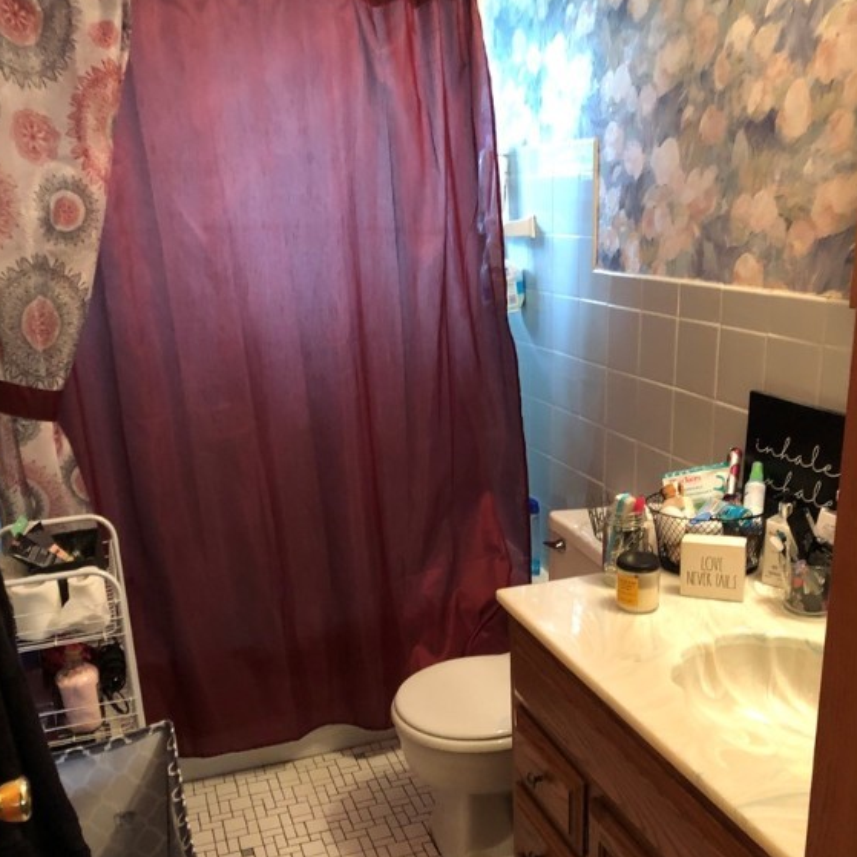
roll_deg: +4.3
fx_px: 952
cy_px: 527
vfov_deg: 48.1
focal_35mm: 34
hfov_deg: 48.4
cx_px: 420
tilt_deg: -15.0
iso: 80
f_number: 1.8
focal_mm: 3.99
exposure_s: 1/6
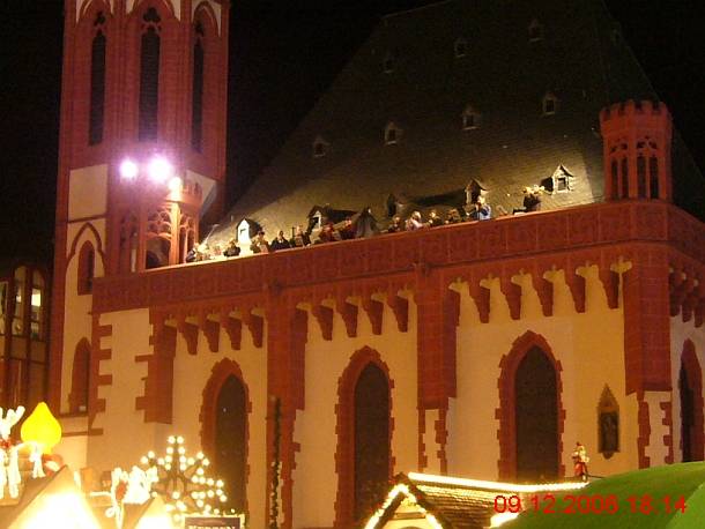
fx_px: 713
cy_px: 264
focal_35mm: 35
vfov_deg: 40.7
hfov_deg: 52.6
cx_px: 352
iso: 200
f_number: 2.8
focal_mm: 5.8
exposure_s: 1/8
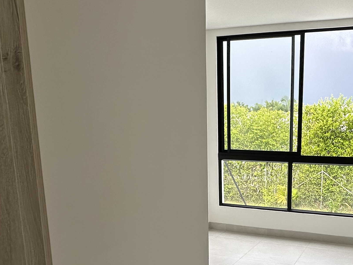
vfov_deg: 39.7
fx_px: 357
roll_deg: -1.6
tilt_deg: -10.8
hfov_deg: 50.0
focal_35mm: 35
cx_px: 274
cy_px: 195
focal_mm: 2.22
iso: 40
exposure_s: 1/253
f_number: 2.2
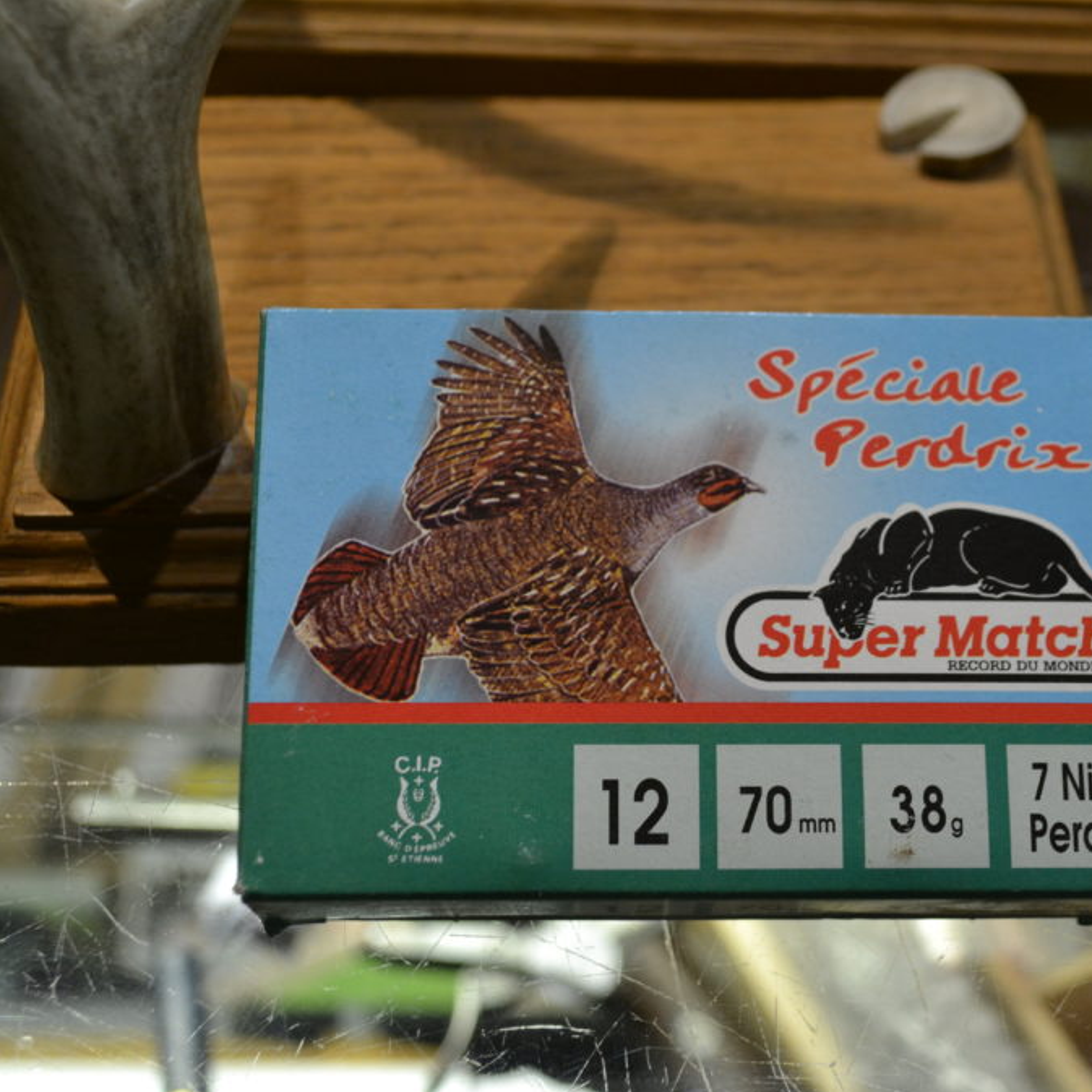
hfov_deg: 26.0
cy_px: 552
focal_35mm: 66
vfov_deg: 26.1
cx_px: 725
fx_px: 2356
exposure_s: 1/60
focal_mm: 34
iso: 720
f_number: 5
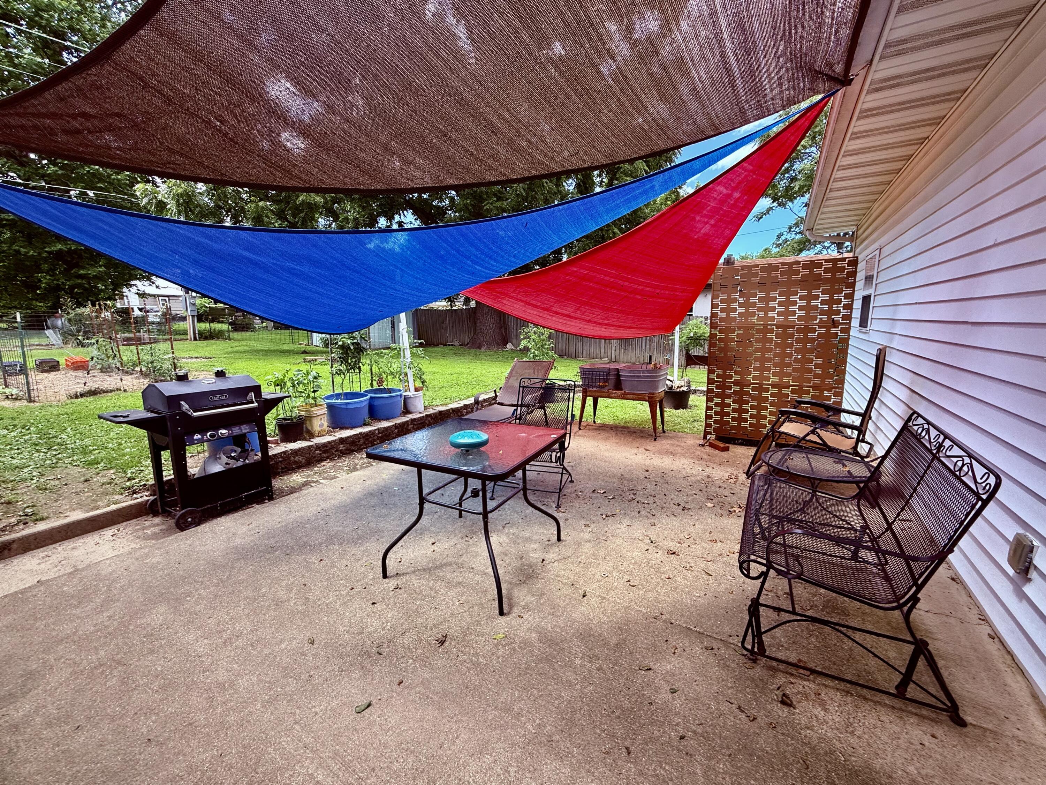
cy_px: 392
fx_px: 423
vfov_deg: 85.7
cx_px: 523
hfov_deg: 102.1
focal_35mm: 14
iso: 64
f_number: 2.2
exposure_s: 1/545
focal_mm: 2.22
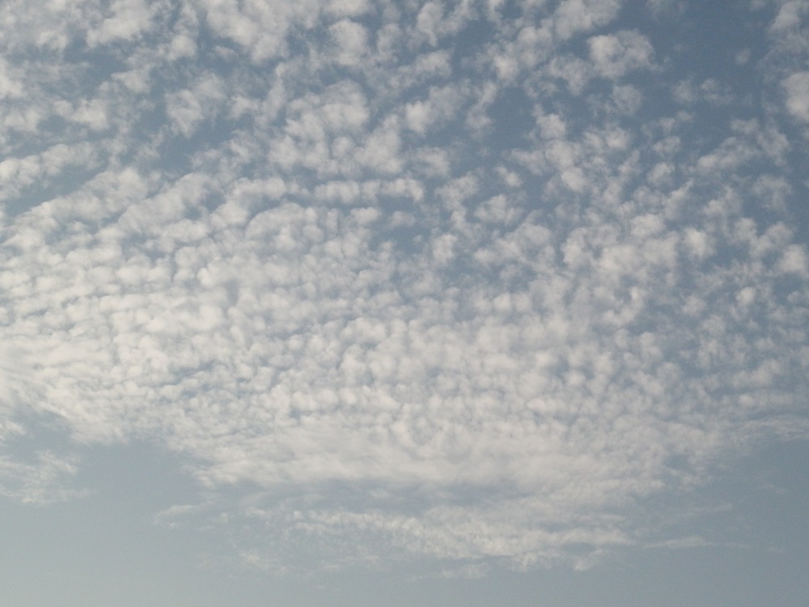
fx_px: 1893
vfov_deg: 18.2
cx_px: 404
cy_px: 304
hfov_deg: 24.1
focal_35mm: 81
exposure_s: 1/2000
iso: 500
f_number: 8
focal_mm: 14.4
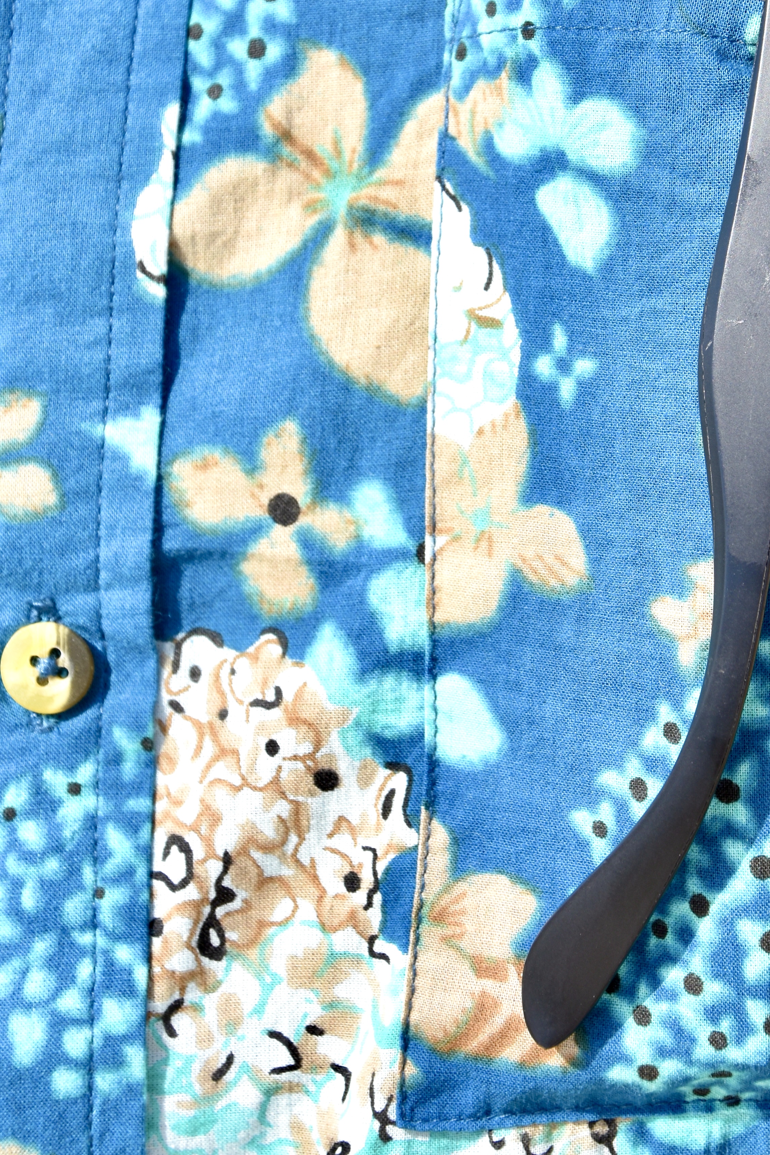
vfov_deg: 15.5
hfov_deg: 10.4
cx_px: 616
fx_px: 4234
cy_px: 335
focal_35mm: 132
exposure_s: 1/500
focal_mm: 50
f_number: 8
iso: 160
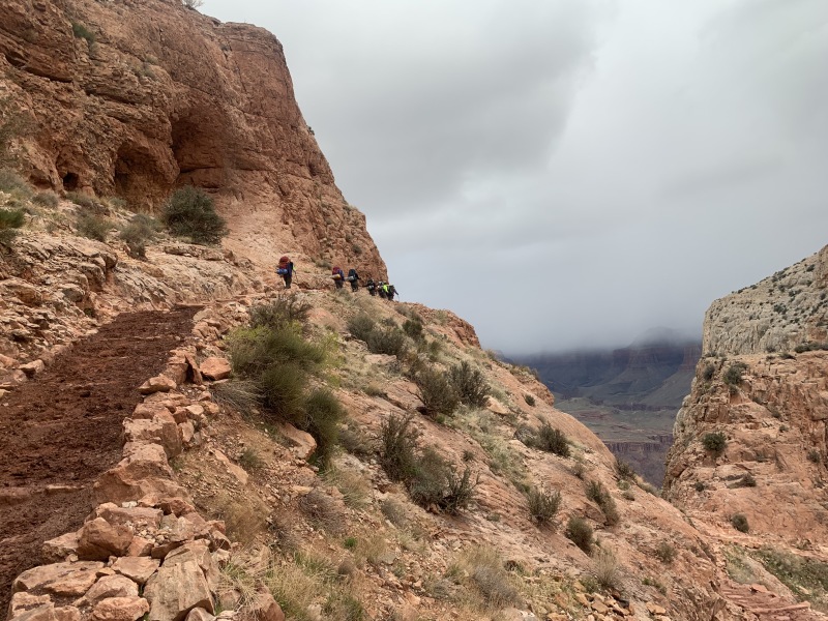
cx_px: 414
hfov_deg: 67.3
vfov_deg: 53.1
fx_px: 622
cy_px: 310
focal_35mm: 26
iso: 25
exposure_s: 1/249
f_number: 1.8
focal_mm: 4.25
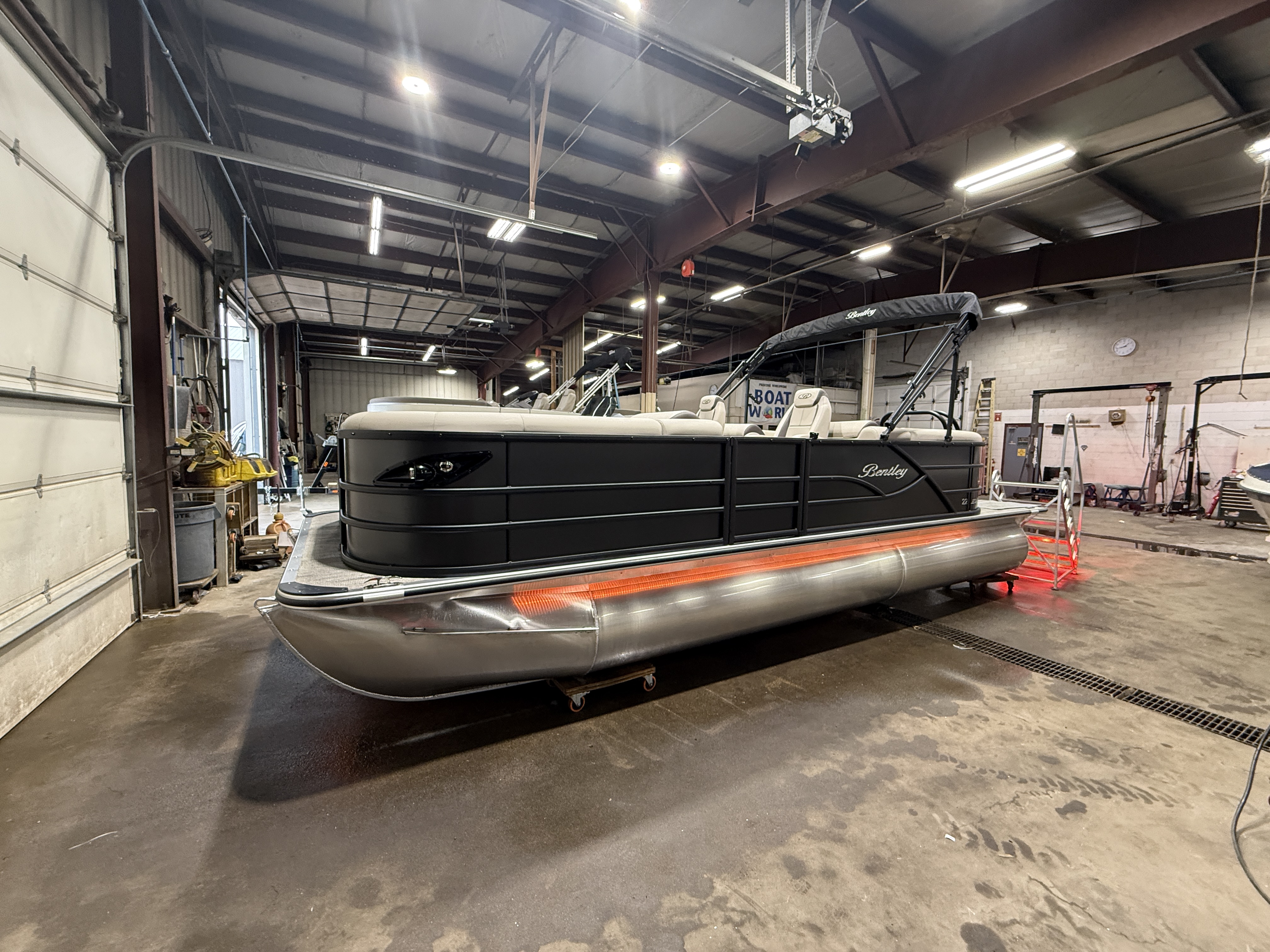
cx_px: 635
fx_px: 514
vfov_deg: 85.7
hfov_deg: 102.1
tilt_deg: -3.1
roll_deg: -2.9
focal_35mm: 14
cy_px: 476
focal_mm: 2.22
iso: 250
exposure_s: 1/60
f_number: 2.2
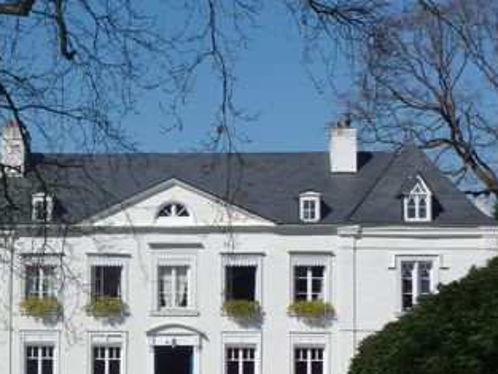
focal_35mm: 138
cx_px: 38
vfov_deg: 10.7
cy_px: 231
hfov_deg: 14.1
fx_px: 1986
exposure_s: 1/1250
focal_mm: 15.4
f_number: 4
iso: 100
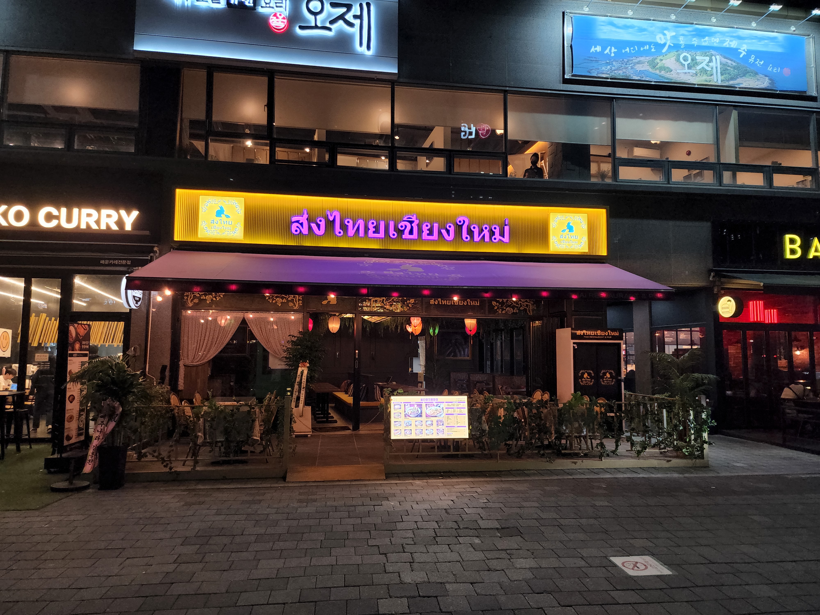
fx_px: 545
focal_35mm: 23
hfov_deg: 73.9
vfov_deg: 58.9
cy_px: 308
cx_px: 410
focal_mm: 6.4
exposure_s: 1/120
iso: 160
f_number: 1.8
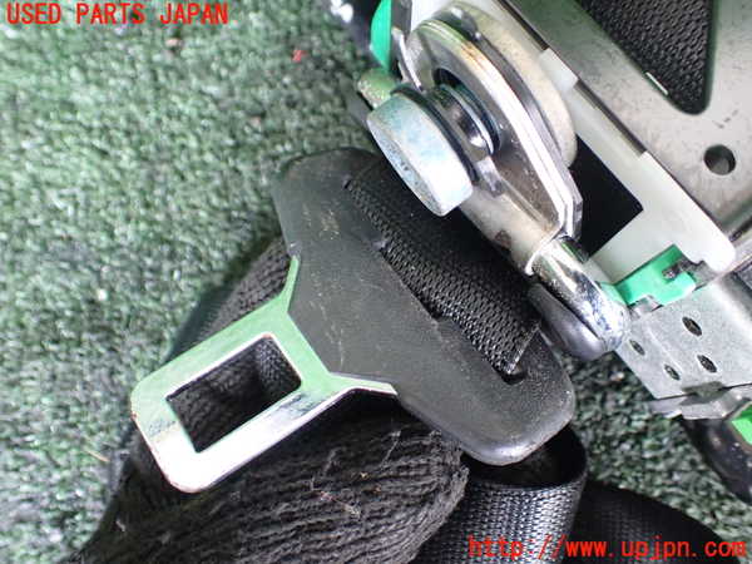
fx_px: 652
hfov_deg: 60.0
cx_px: 376
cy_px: 282
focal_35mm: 30
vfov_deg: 46.8
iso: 800
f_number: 2.3
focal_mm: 5.4
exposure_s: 1/60
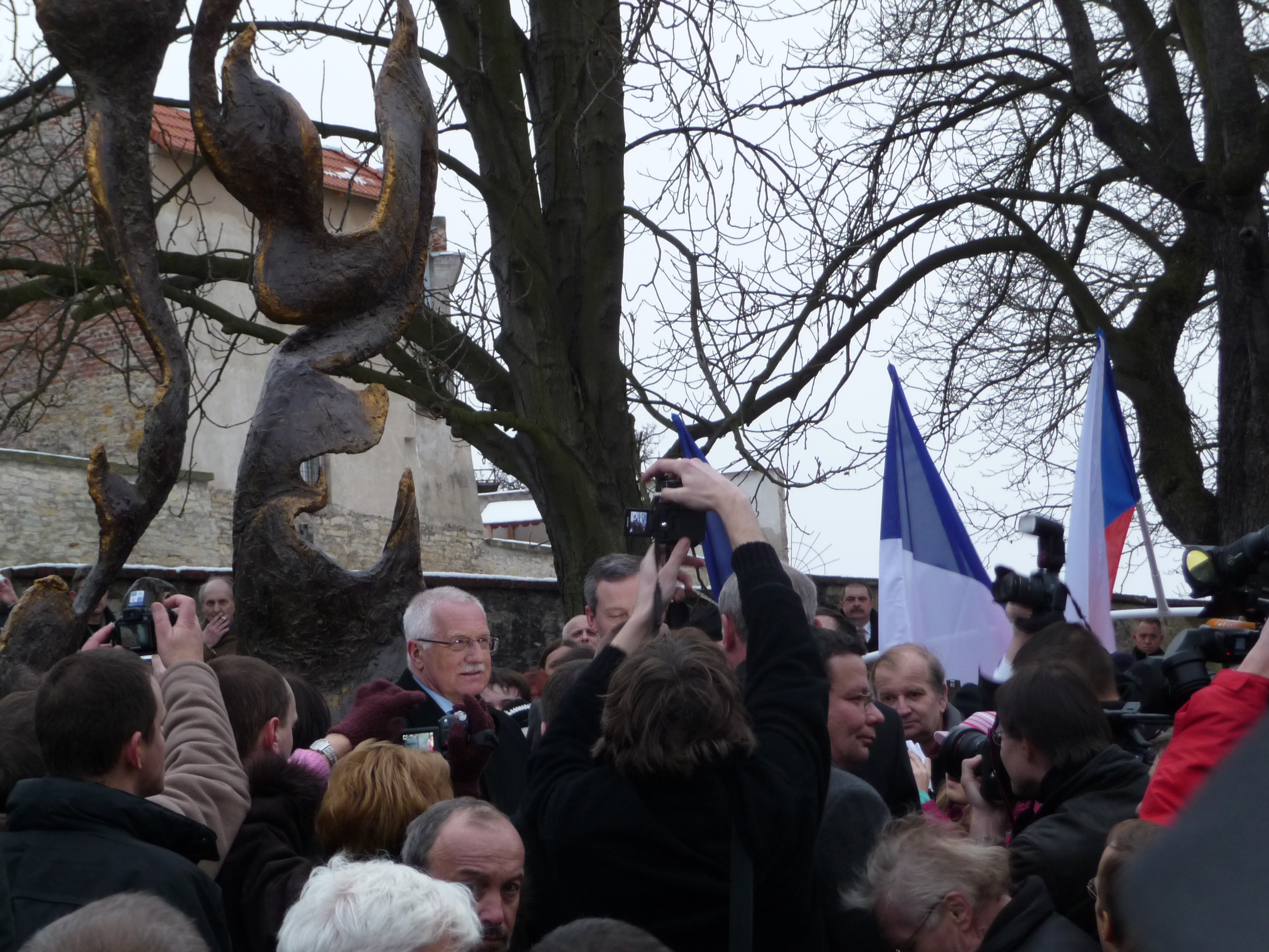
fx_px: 4106
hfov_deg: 17.6
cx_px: 634
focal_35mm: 112
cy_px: 476
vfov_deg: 13.2
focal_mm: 19.1
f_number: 4.7
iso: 160
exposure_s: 1/40
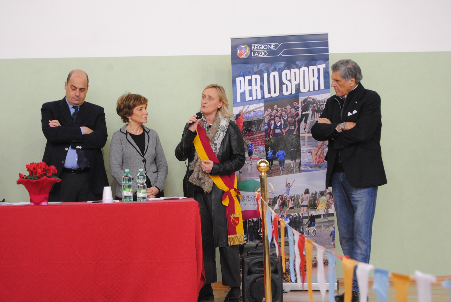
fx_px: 978
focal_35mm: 78
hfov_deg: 26.0
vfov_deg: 17.5
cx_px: 226
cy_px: 151
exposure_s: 1/25
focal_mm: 52
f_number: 5.6
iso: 400
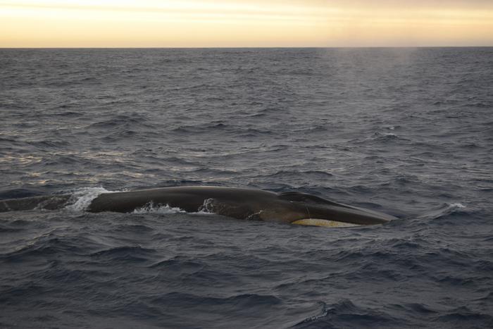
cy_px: 164
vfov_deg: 15.2
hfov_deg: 22.6
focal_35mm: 90
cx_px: 246
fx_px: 1233
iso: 400
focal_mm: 60
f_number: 4.5
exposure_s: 1/320
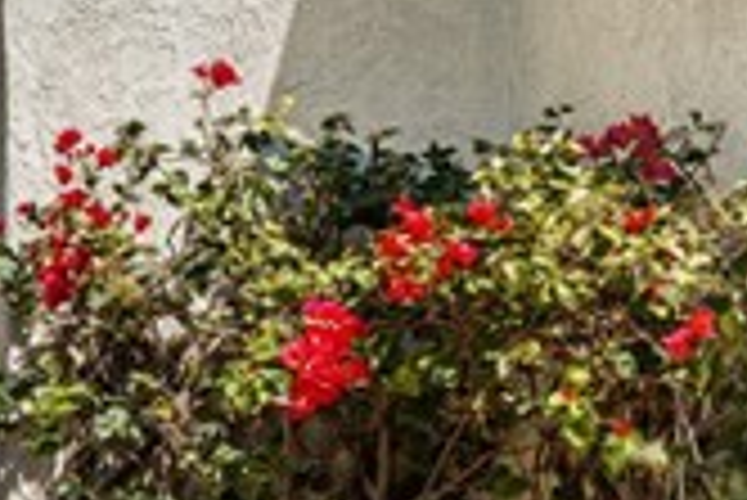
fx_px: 2305
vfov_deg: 12.2
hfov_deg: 18.4
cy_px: 505
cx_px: 387
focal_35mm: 111
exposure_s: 1/100
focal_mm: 18
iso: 80
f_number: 14
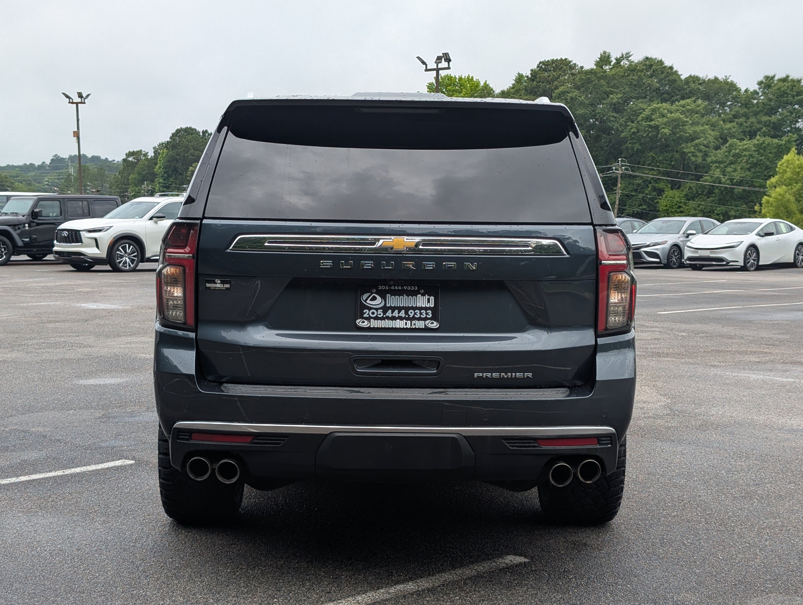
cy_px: 302
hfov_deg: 38.9
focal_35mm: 49
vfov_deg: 29.7
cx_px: 402
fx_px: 1138
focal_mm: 6.9
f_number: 1.68
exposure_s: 1/346
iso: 22
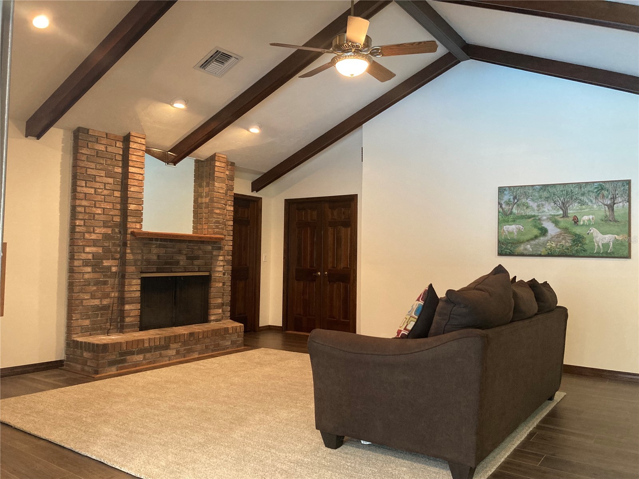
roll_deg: -1.6
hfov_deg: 63.4
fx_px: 517
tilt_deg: +2.6
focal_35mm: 28
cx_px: 320
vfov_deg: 49.7
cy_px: 240
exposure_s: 1/40
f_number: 1.8
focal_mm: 3.99
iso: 320
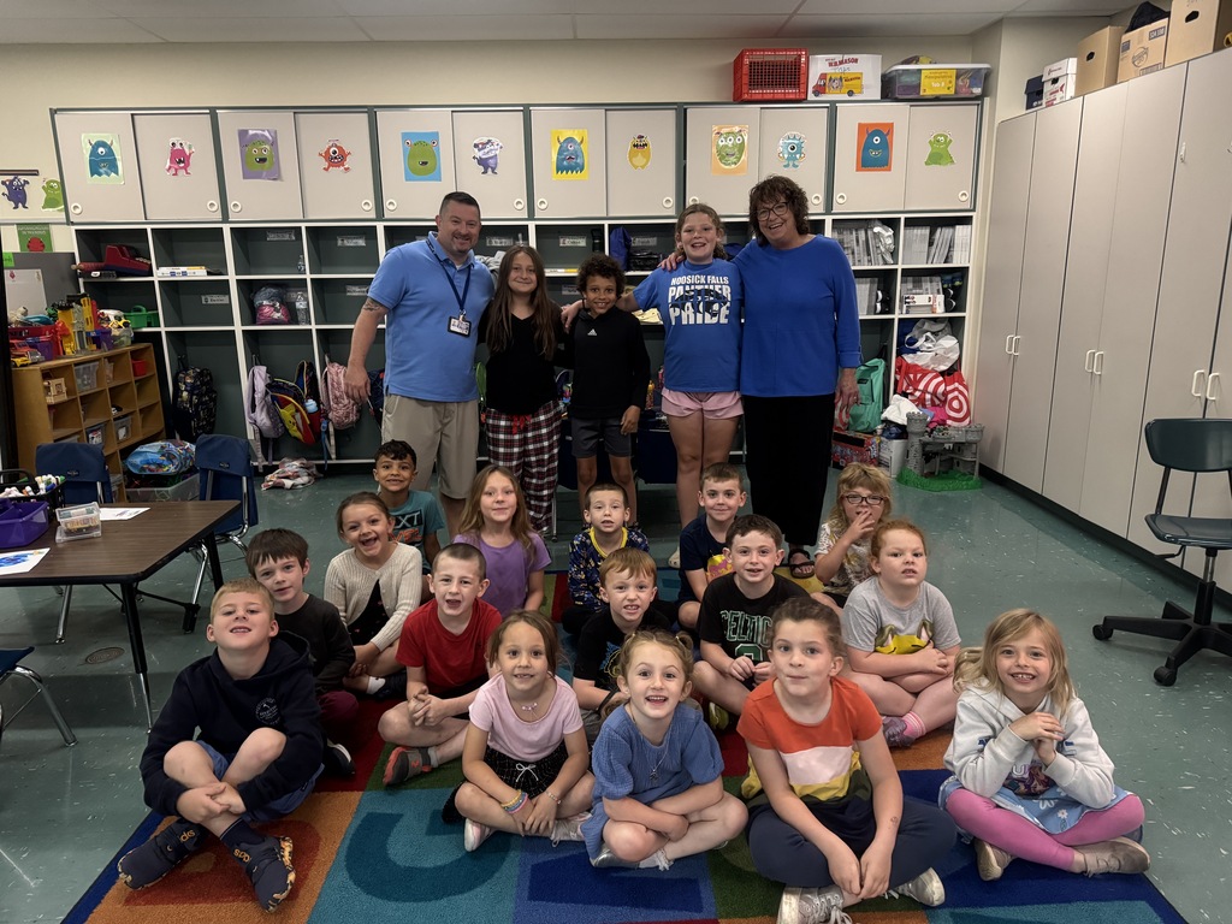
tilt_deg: -13.3
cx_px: 616
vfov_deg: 56.8
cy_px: 462
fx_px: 854
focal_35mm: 24
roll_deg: +1.2
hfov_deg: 71.6
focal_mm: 6.76
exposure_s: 1/47
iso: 800
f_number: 1.78
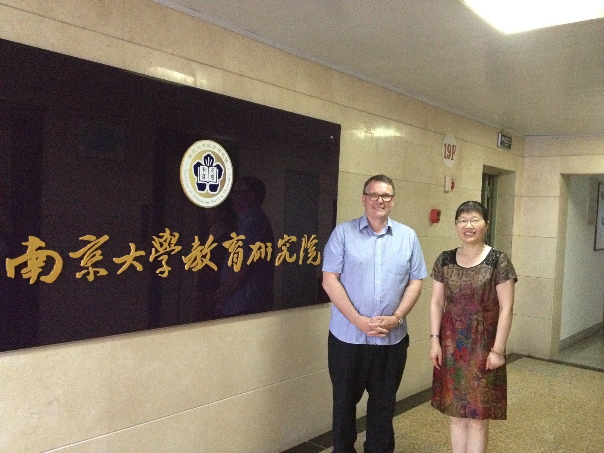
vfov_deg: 40.7
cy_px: 226
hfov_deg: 52.6
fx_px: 611
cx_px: 302
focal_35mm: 35
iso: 800
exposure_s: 1/17
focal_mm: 4.28
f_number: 2.4
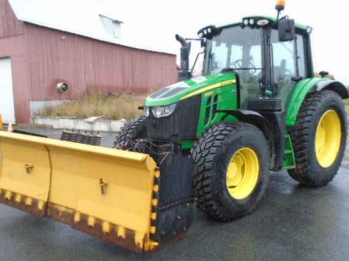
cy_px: 139
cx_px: 179
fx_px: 302
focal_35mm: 30
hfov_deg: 60.0
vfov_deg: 46.8
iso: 400
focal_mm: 4.6
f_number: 3.2
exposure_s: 1/250
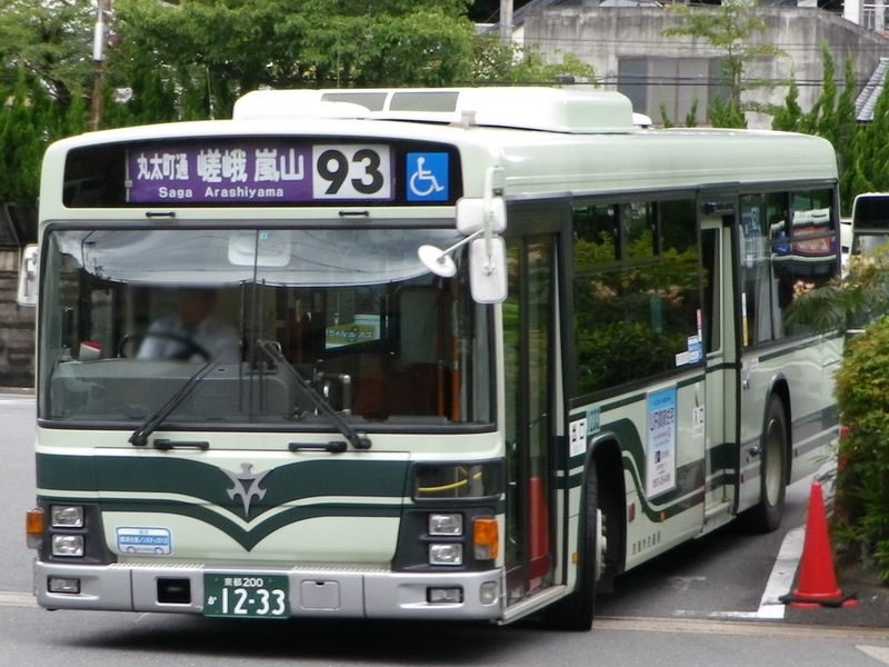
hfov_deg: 24.7
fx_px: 2029
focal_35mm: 79
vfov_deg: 18.7
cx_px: 444
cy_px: 334
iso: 100
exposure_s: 1/80
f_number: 4.8
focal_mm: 14.1
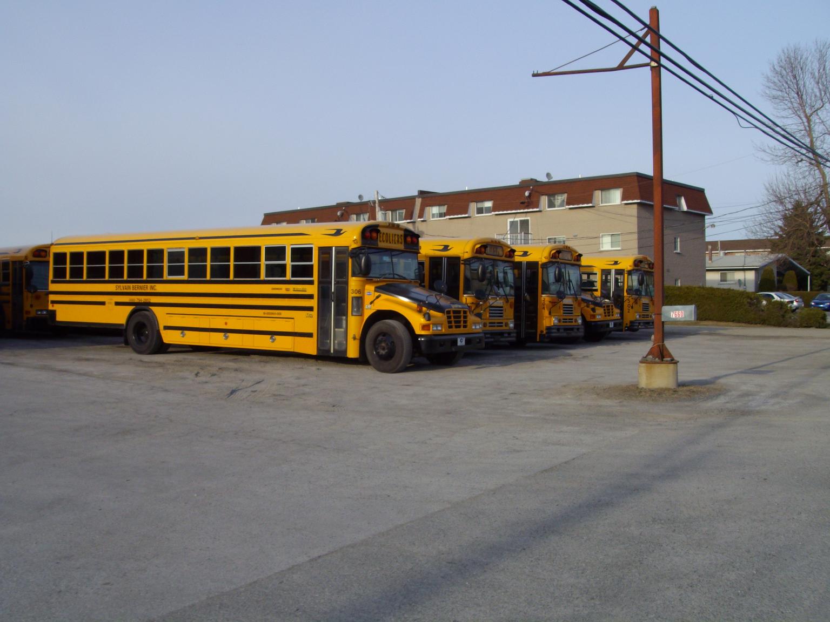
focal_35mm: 36
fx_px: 863
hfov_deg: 51.4
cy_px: 311
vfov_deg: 39.7
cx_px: 415
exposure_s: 1/320
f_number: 4.8
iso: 80
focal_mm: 6
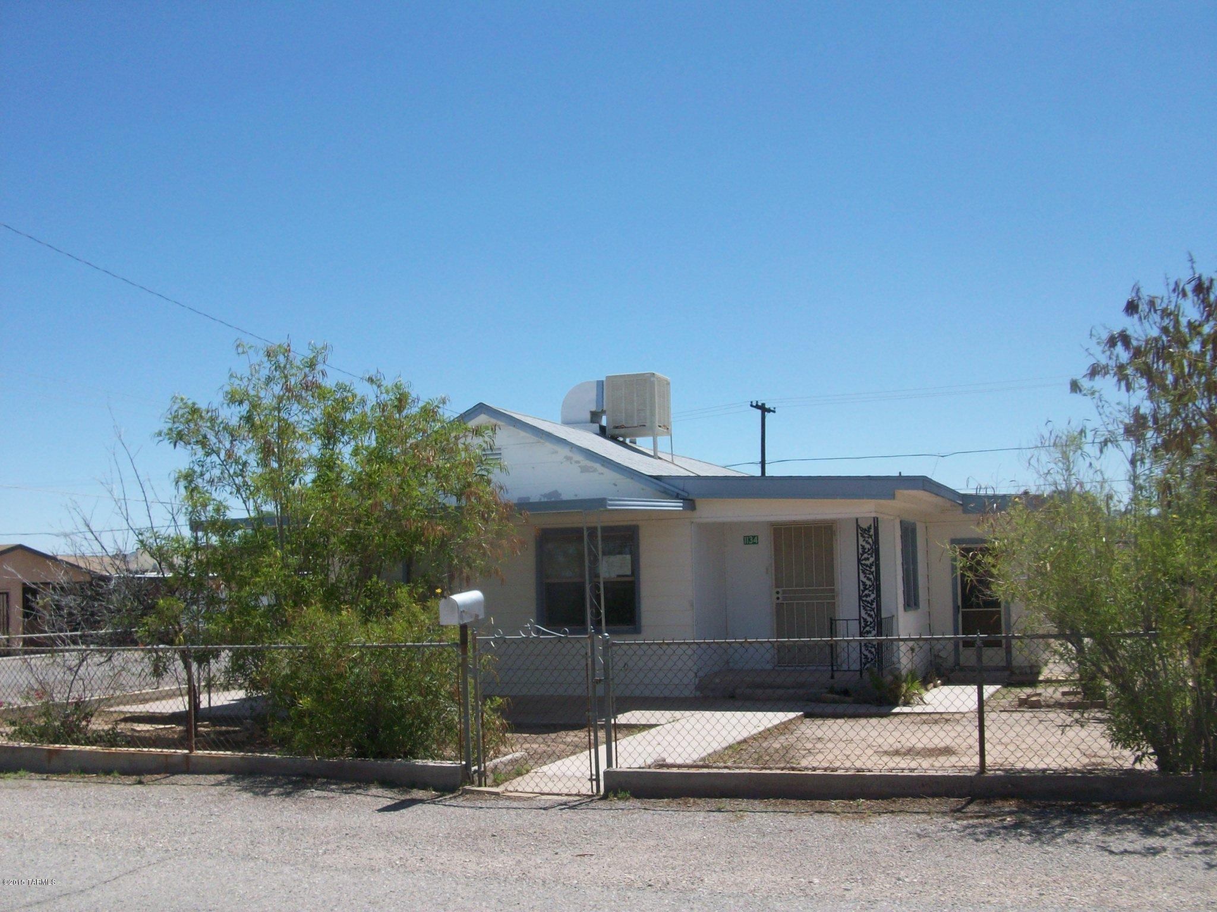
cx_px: 608
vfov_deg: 41.8
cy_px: 456
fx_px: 1195
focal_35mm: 34
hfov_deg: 54.0
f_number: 5.5
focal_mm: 5.7
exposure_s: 1/400
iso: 64
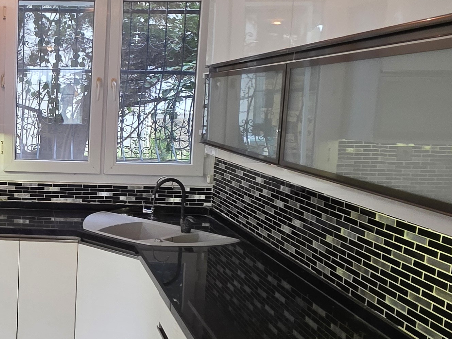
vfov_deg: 36.8
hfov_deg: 42.2
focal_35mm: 39
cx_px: 12
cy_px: 178
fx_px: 509
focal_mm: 2.2
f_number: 1.9
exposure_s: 1/100
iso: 200
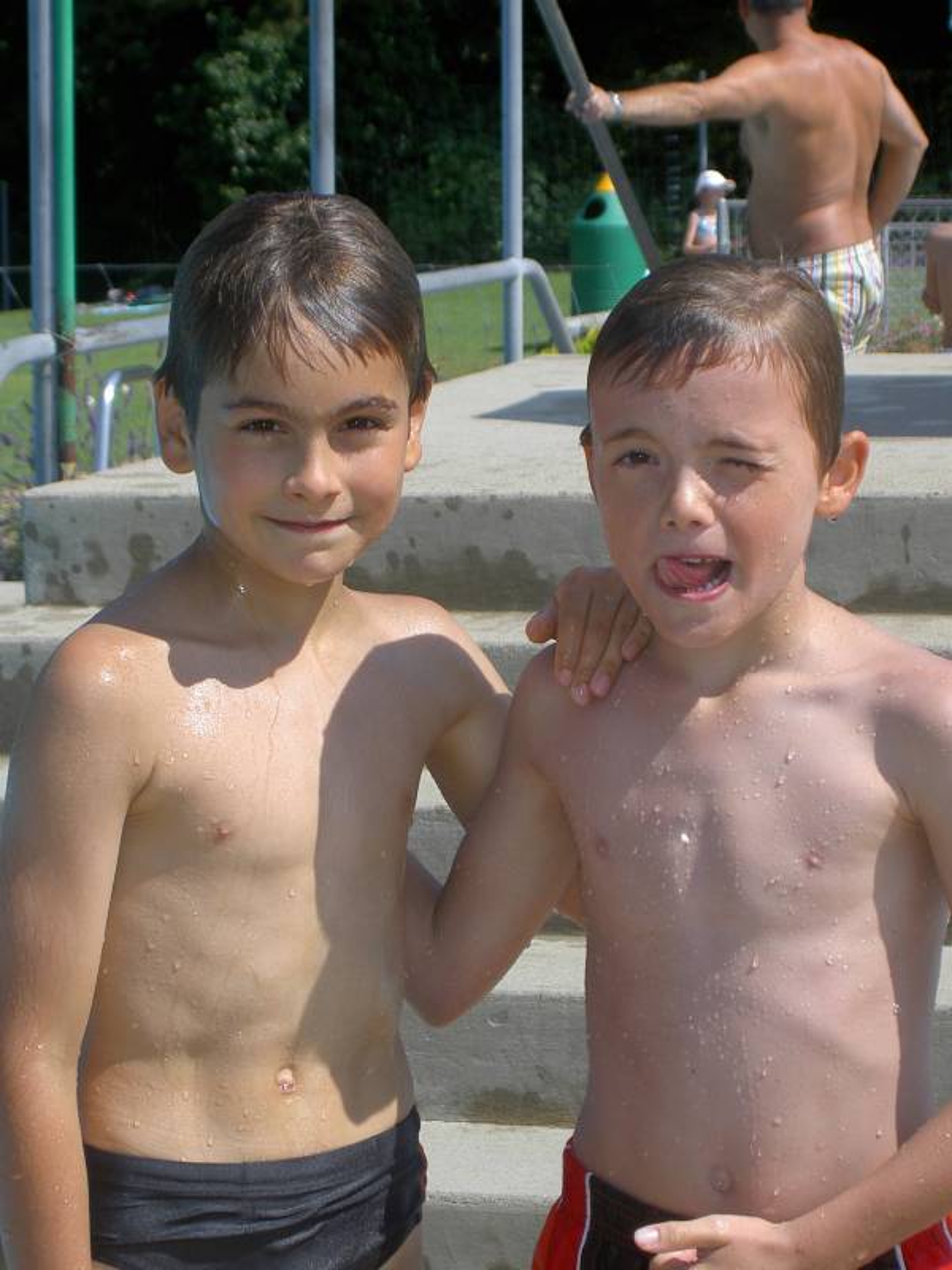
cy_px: 635
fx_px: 4254
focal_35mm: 116
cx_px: 476
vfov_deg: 17.0
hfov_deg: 12.8
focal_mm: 24
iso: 100
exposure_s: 1/400
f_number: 4.9
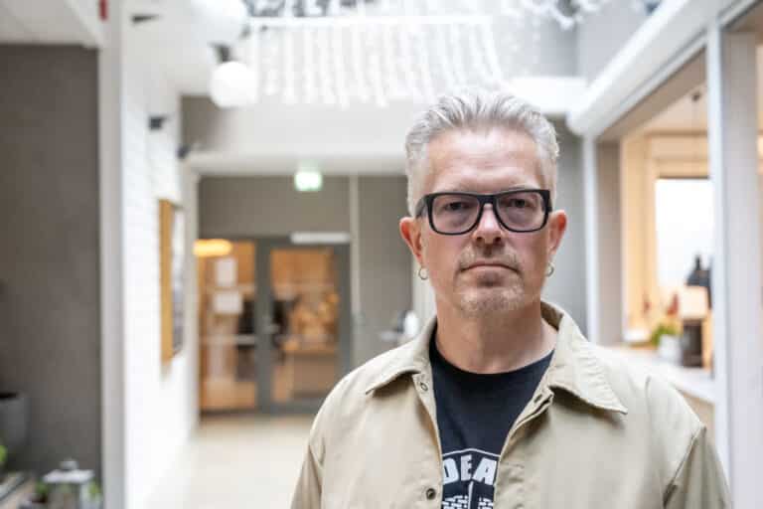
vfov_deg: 27.5
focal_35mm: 49
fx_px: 1038
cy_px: 254
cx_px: 382
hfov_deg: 40.3
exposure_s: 1/500
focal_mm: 49
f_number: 4
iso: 8000
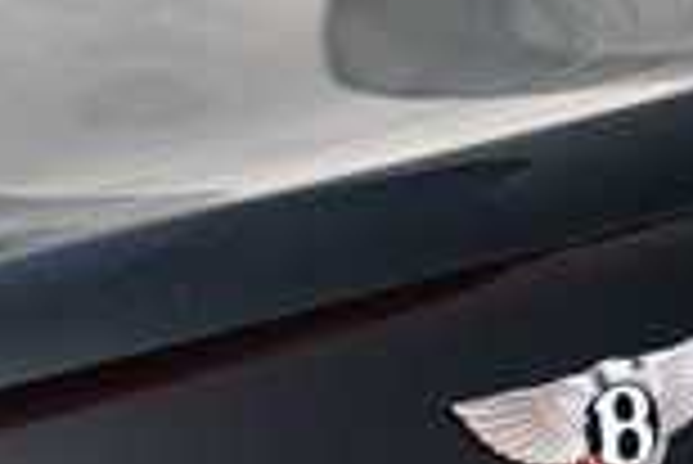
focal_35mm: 226
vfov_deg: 5.9
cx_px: -549
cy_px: 1101
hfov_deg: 8.7
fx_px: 4355
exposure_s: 1/80
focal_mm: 34
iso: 1250
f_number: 4
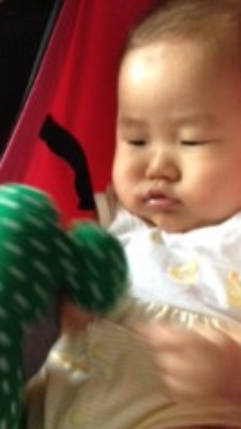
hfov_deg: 16.5
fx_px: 830
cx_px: 84
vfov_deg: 28.7
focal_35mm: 73
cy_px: 294
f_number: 2.4
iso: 80
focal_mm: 4.28
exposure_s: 1/20
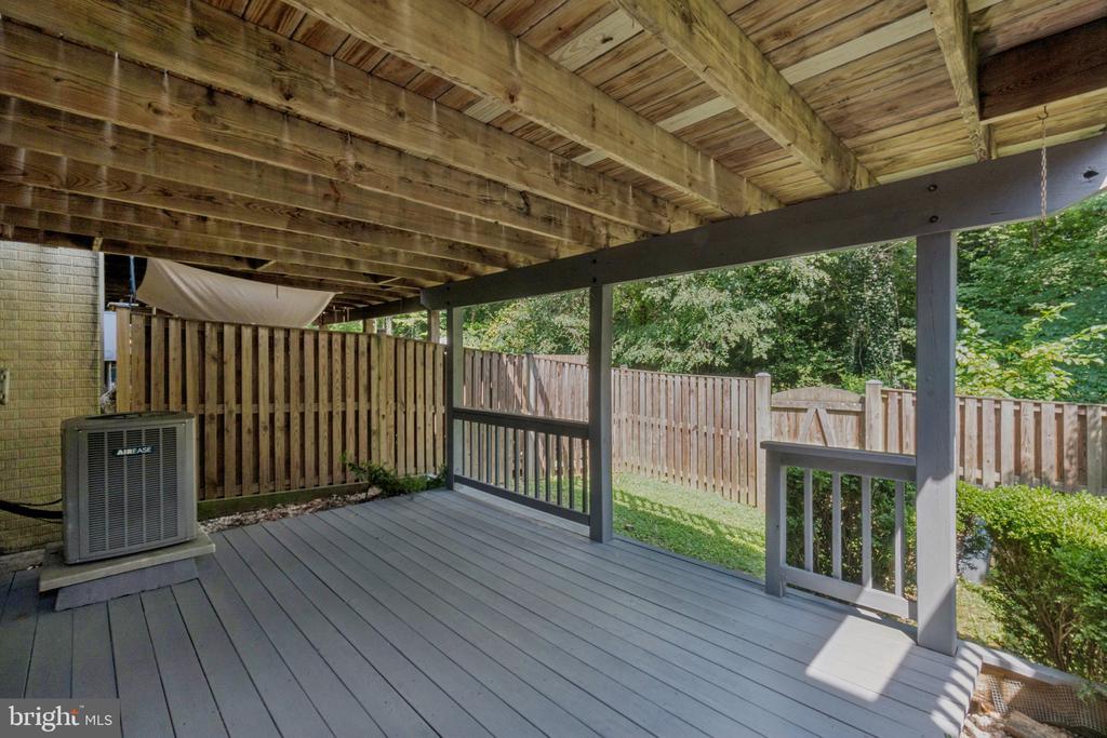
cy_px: 369
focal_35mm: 15
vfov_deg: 77.3
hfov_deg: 100.4
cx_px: 554
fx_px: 461
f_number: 22
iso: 250
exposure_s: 1/8
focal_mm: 10
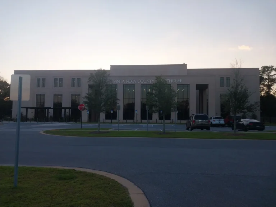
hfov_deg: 67.3
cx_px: 138
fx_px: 207
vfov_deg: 53.1
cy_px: 104
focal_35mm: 26
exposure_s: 1/202
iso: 20
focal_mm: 4
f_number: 1.8
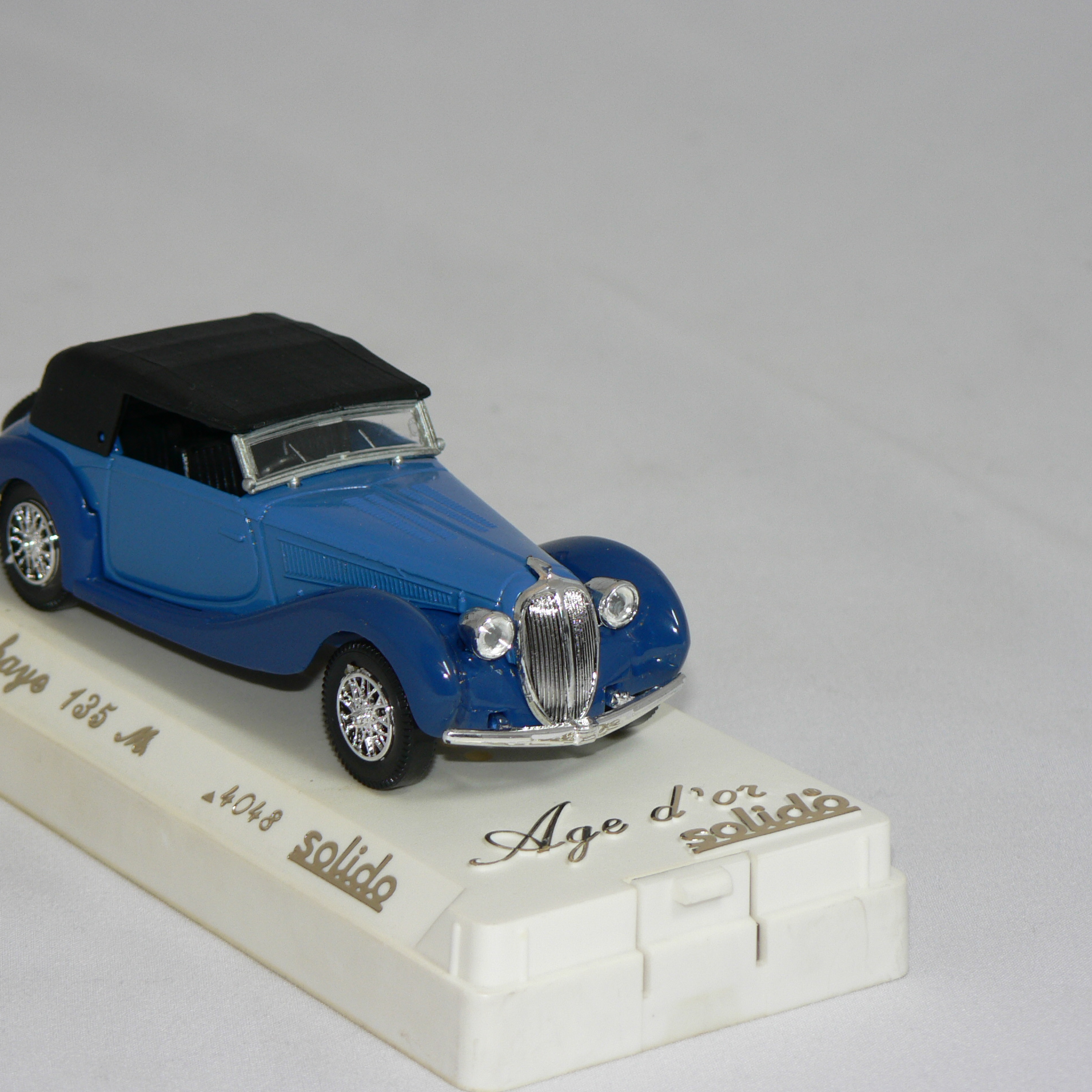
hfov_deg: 12.4
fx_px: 5032
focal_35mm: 141
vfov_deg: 12.4
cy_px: 544
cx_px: 417
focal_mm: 19.9
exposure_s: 1/60
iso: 80
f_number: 3.2
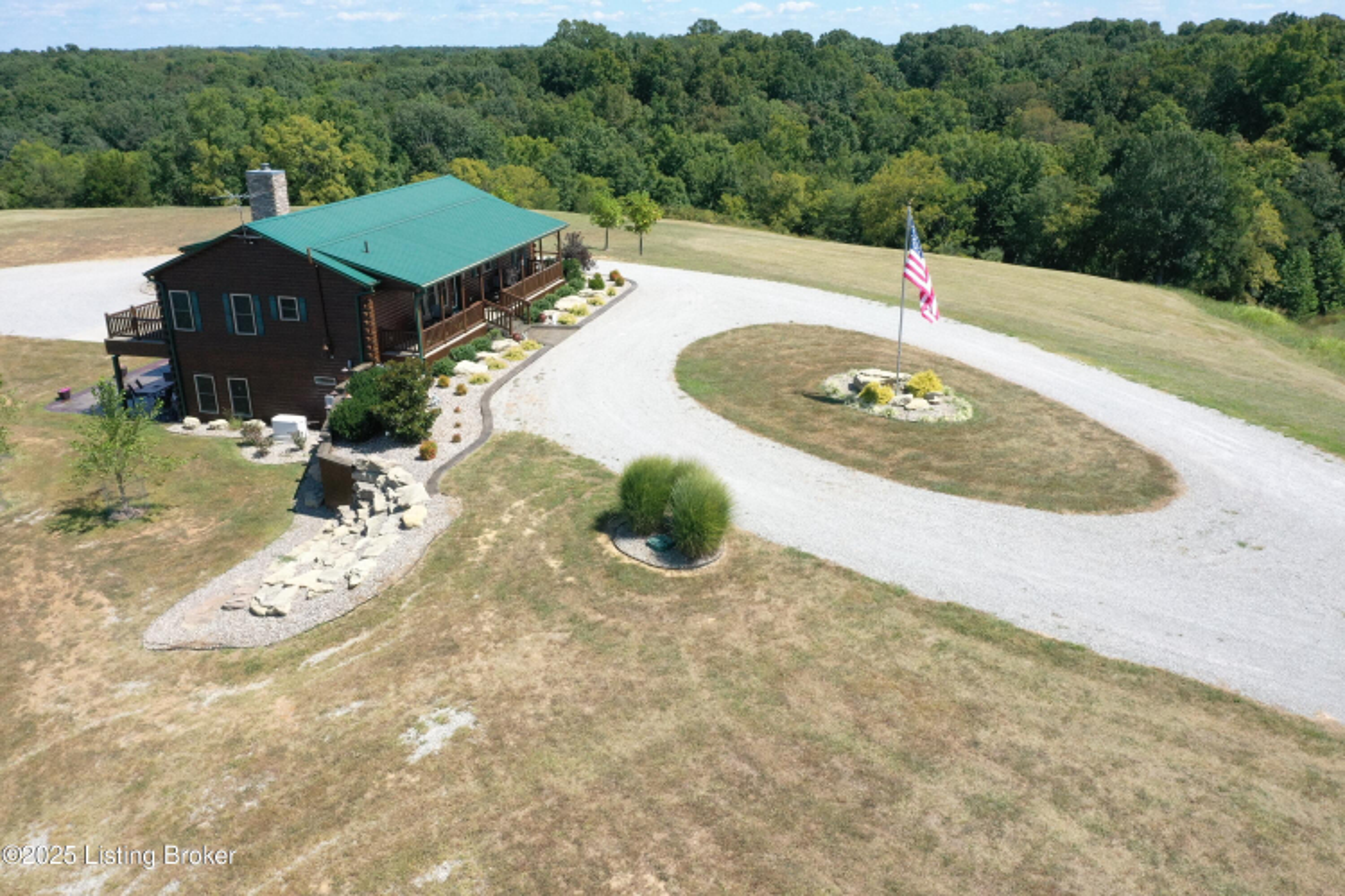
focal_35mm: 28
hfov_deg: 65.5
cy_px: 448
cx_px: 672
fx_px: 1046
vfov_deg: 46.4
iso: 800
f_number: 7.1
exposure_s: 1/1250
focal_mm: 10.26
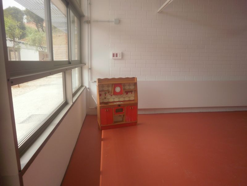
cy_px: 93
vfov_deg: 53.1
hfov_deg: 67.3
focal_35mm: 26
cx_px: 124
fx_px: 186
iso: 100
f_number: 2.6
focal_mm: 4.65
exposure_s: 1/250
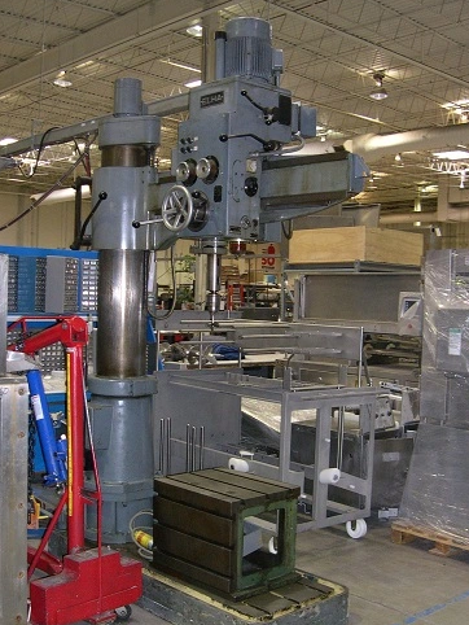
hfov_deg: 34.4
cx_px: 228
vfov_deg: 44.8
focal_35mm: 42
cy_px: 330
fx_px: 758
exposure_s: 1/60
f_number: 2.8
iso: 339
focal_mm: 8
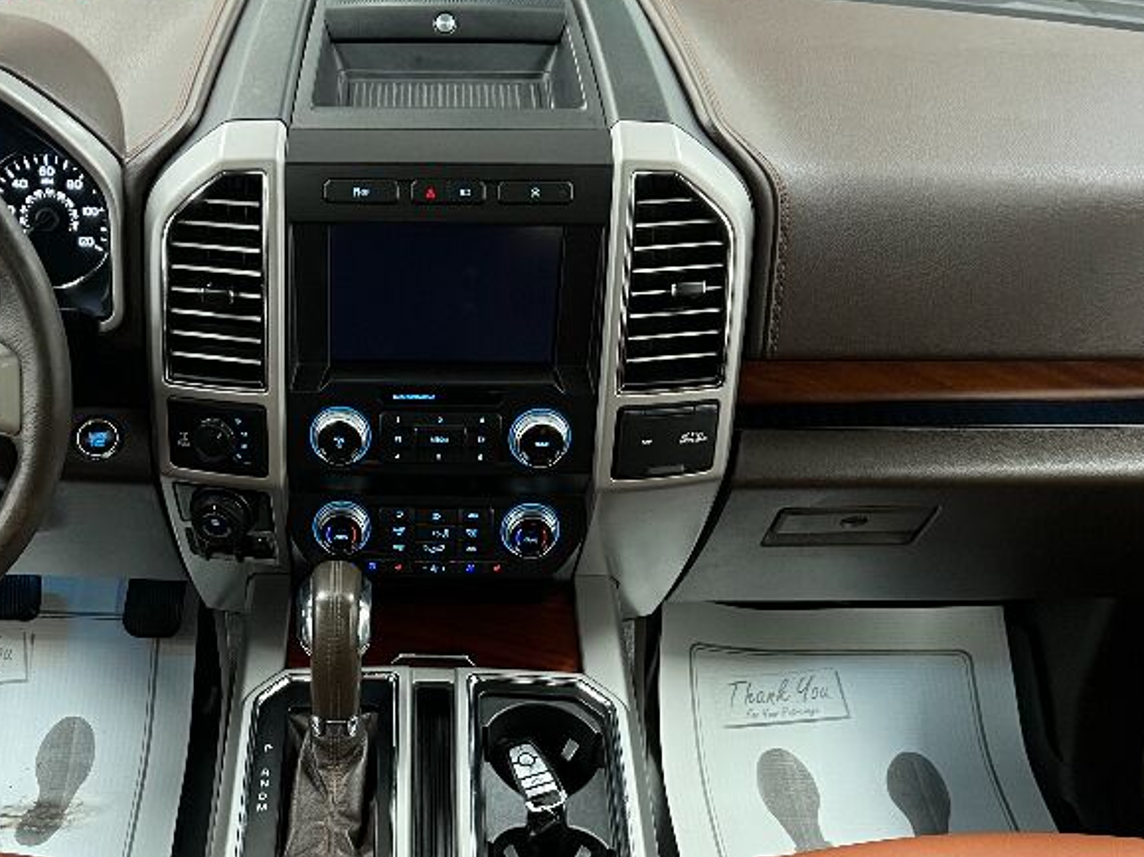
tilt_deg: -42.3
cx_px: 352
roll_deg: +0.5
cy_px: 636
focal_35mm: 46
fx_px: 1520
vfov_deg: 31.0
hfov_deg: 40.6
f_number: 1.5
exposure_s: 1/40
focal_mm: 5.7
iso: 400
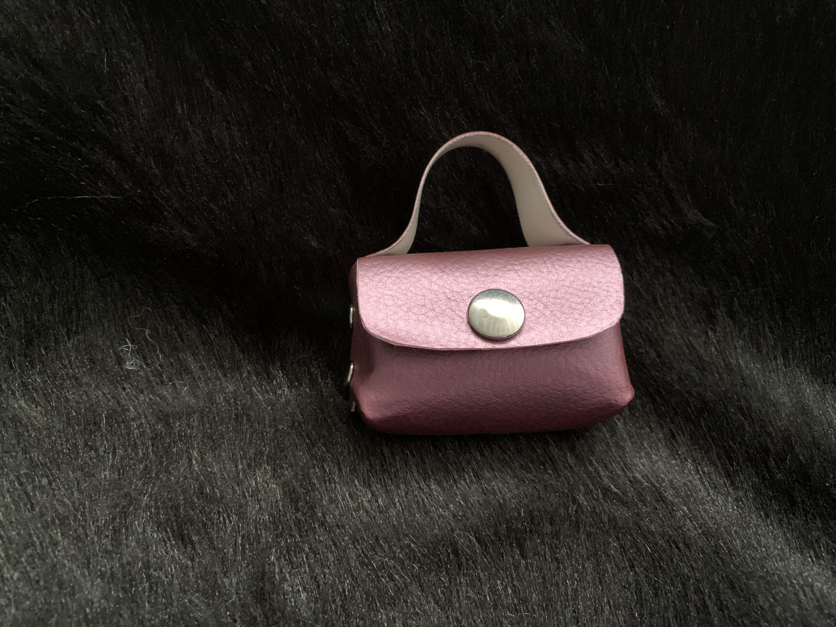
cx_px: 418
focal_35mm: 26
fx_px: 628
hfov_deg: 67.3
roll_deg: -4.9
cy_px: 314
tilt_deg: -41.3
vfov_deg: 53.1
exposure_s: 1/18
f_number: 1.8
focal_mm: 4.25
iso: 800
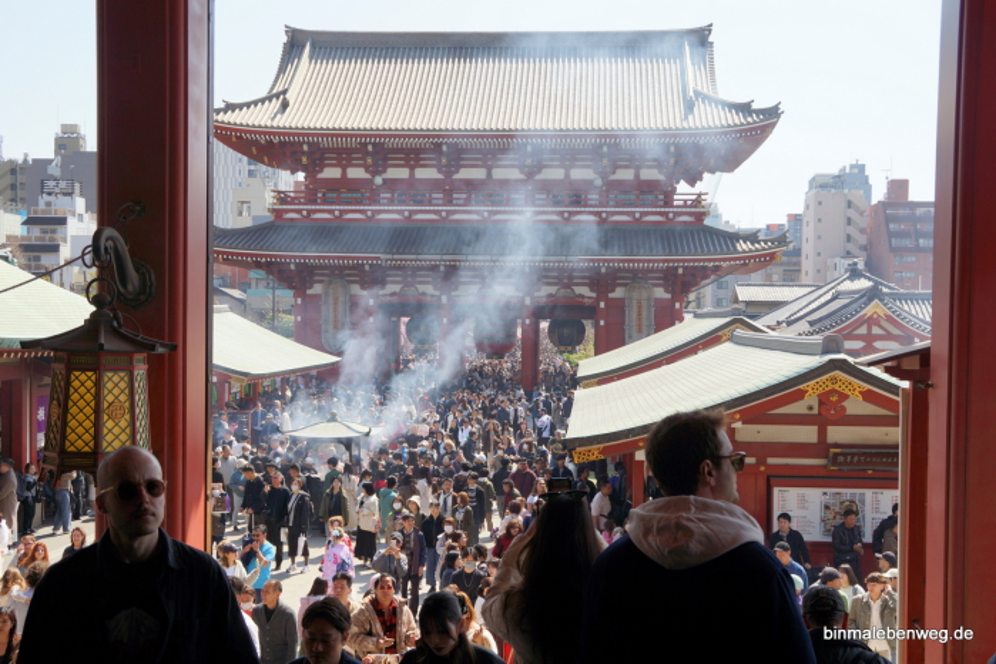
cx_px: 498
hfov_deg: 46.4
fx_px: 1162
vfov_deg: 31.9
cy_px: 332
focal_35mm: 42
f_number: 5.6
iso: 100
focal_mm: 28
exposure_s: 1/400
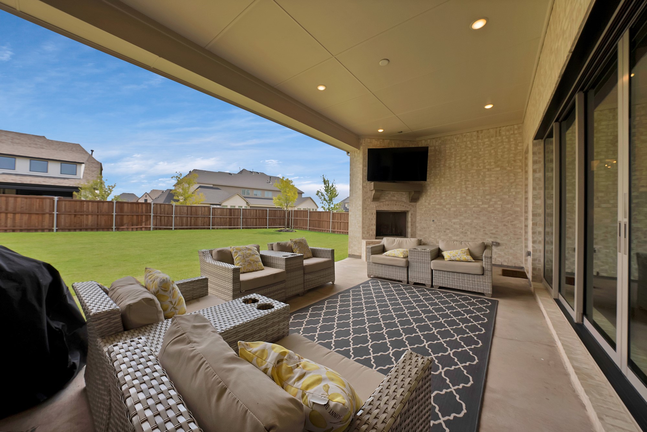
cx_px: 324
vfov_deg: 90.1
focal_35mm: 12
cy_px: 216
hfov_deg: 112.6
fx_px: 216
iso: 640
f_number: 9
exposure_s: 1/320
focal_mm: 12
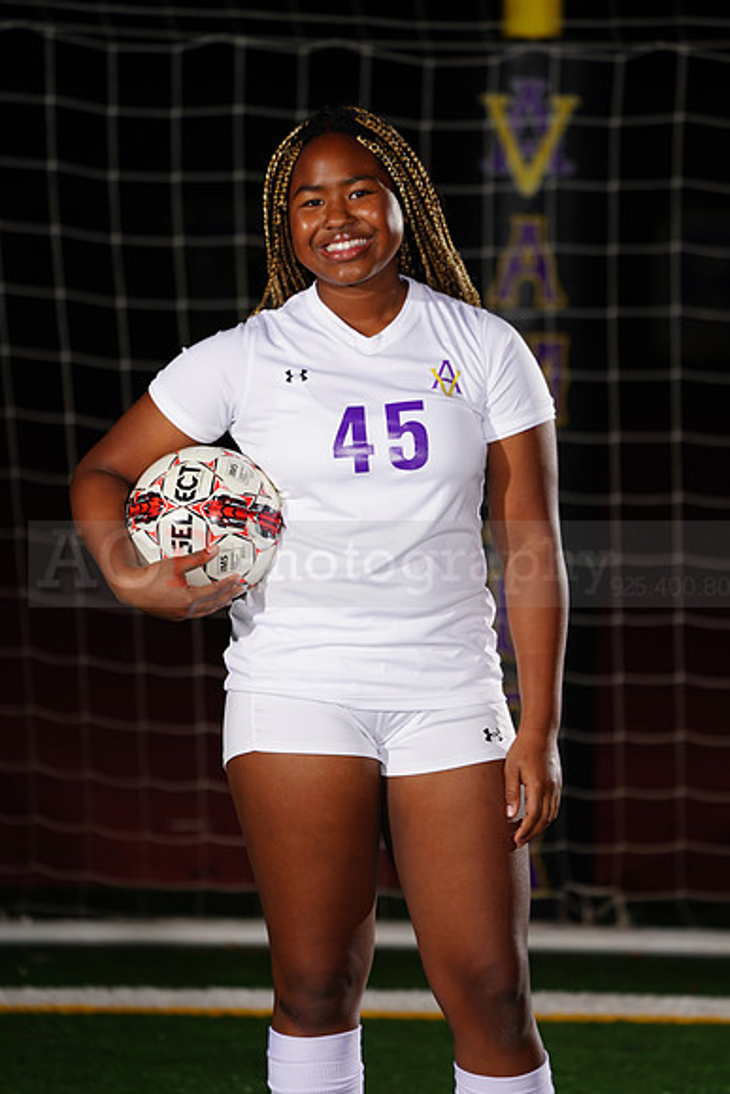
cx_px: 365
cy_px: 547
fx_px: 9119
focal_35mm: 300
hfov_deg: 4.6
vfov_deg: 6.9
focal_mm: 300
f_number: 5.6
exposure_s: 1/200
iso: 200
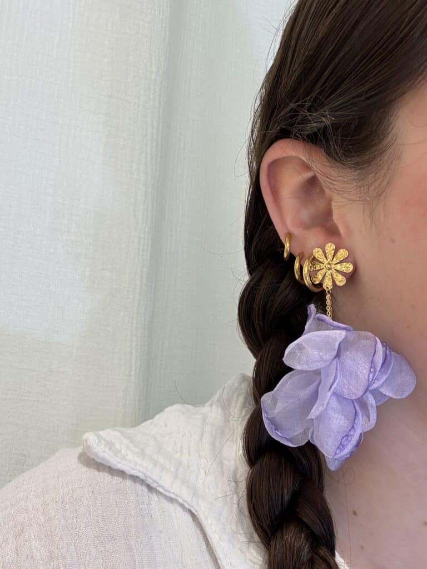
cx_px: 214
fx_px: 493
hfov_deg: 46.8
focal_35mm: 30
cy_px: 284
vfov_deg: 60.0
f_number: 1.9
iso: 40
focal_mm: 2.69
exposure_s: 1/50
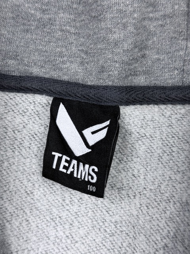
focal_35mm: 48
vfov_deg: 39.7
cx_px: 95
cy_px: 127
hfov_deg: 30.3
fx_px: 351
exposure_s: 1/121
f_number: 1.78
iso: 50
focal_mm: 6.76
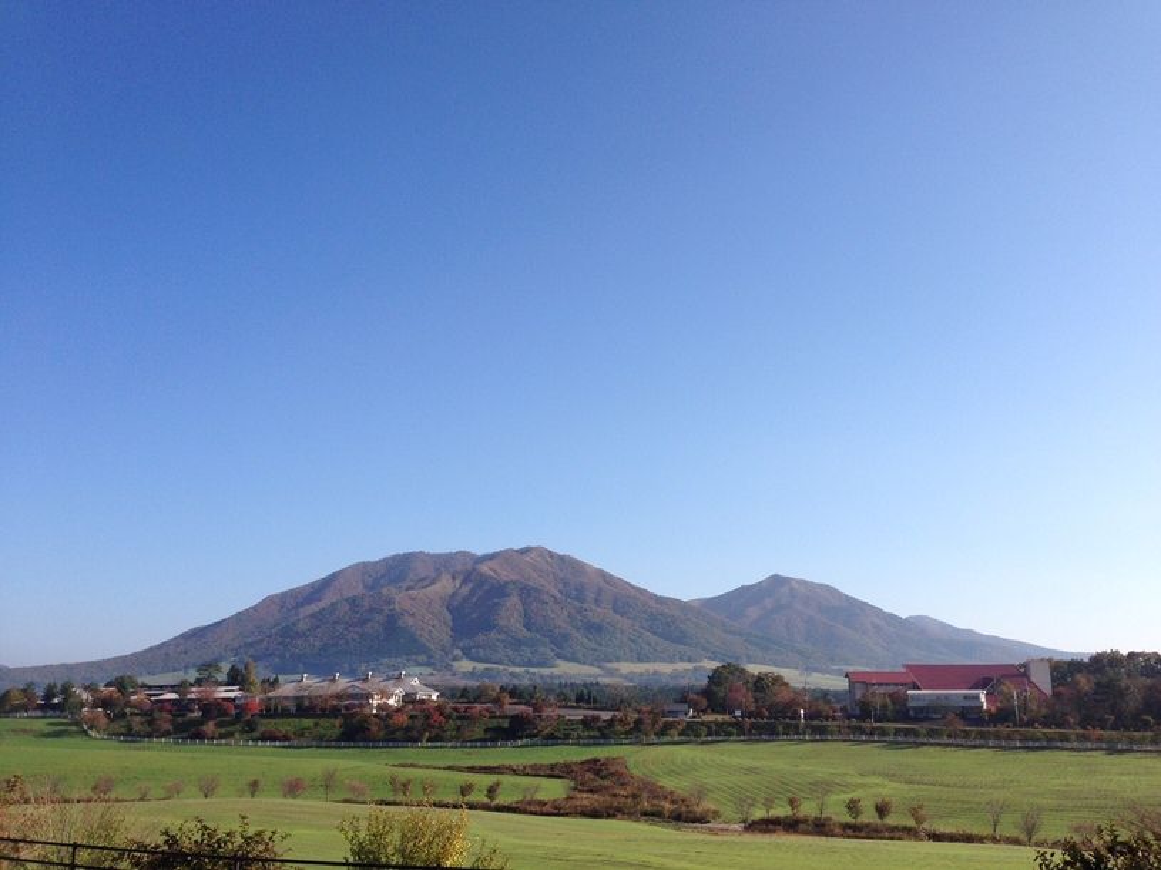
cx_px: 580
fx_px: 1107
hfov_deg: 55.4
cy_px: 435
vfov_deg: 42.9
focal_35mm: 33
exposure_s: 1/1550
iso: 50
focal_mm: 4.12
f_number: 2.4
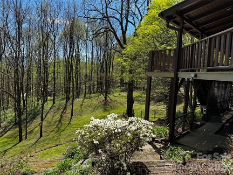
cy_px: 88
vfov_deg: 56.8
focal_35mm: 24
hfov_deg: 71.6
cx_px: 116
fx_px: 162
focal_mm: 6.76
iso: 80
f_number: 1.78
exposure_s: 1/1488
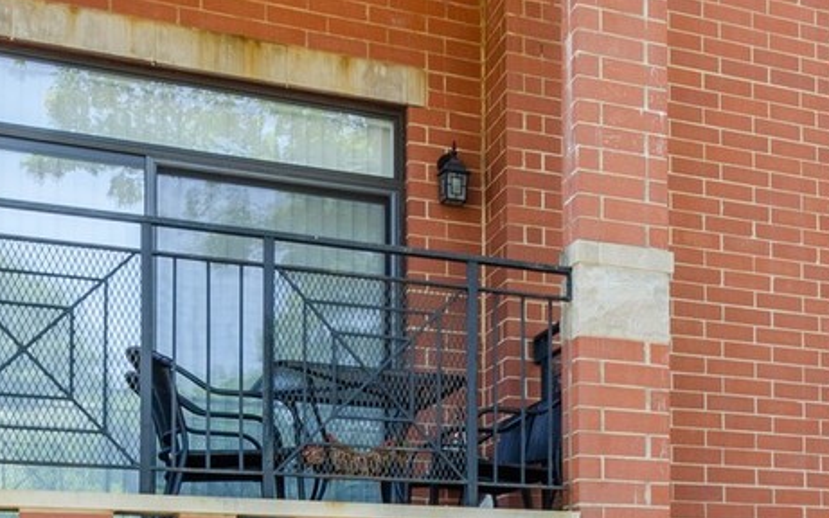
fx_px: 1220
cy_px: 468
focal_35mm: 54
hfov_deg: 35.3
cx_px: 753
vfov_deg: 23.3
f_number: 9
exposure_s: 1/20
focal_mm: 10
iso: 200
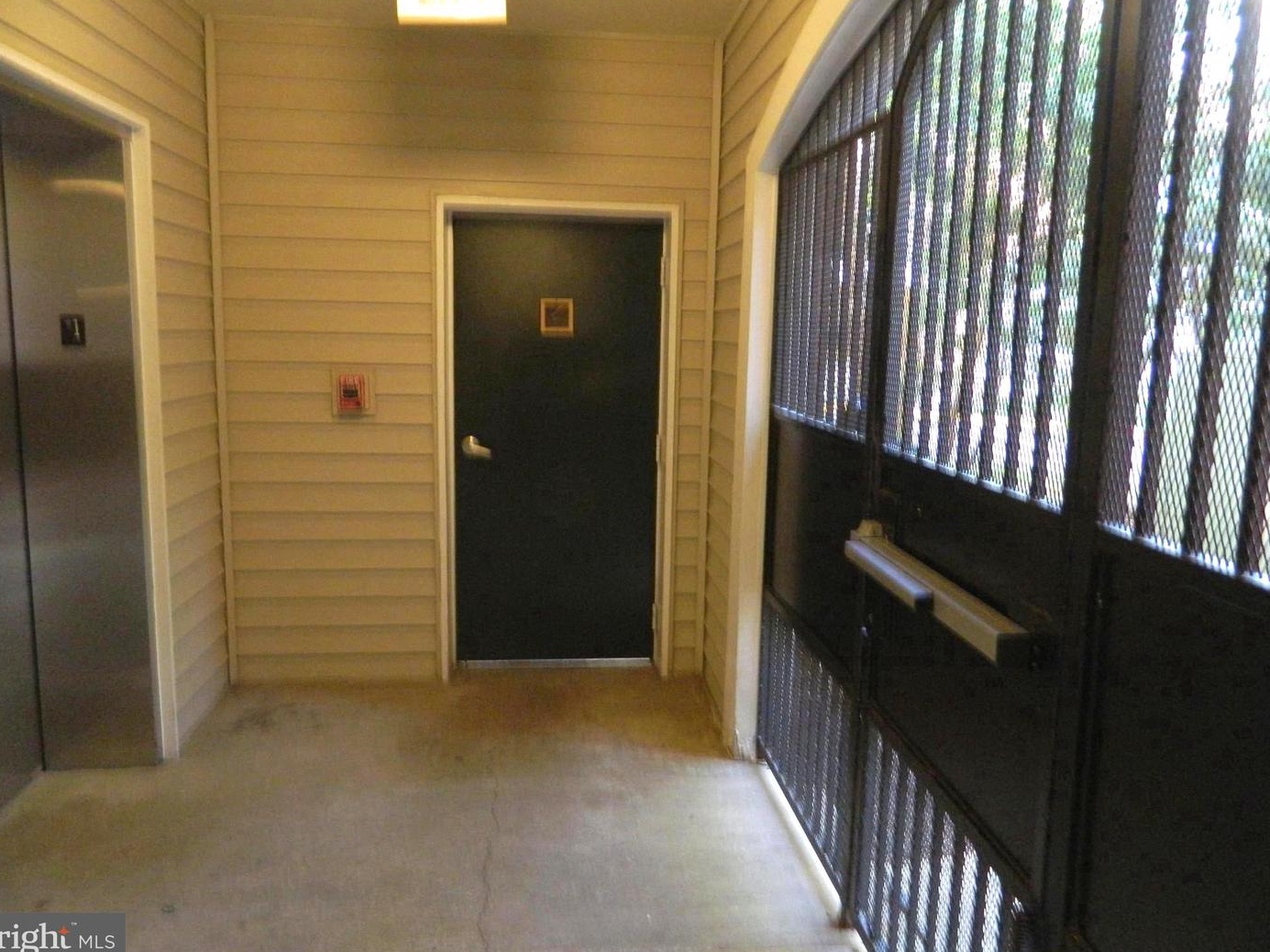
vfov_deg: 53.0
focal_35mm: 26
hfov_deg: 67.3
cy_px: 470
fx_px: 954
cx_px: 624
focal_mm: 4.5
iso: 400
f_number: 3.1
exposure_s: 1/13
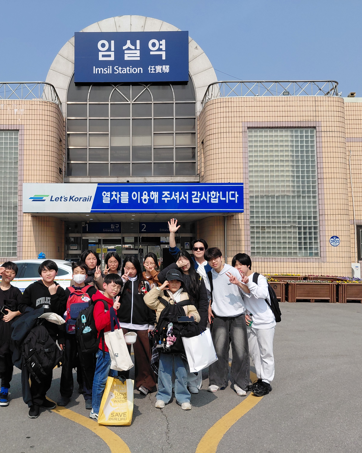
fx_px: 442
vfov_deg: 54.2
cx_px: 122
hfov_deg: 43.9
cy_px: 229
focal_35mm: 33
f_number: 1.8
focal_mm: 4.69
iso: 50
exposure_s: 1/3346
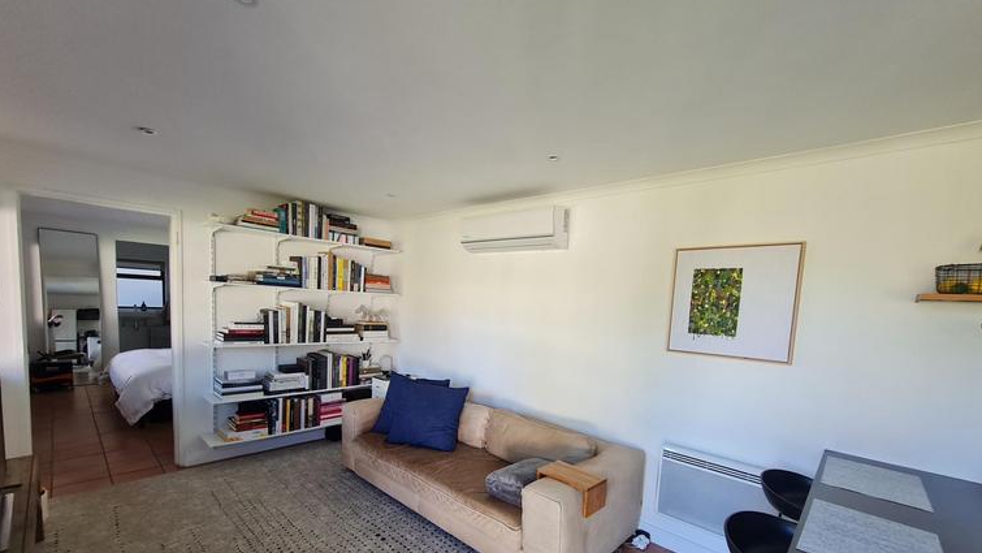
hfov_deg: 103.0
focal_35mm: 15
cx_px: 494
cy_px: 341
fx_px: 391
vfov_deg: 69.6
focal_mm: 1.74
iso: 64
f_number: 2.2
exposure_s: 1/50
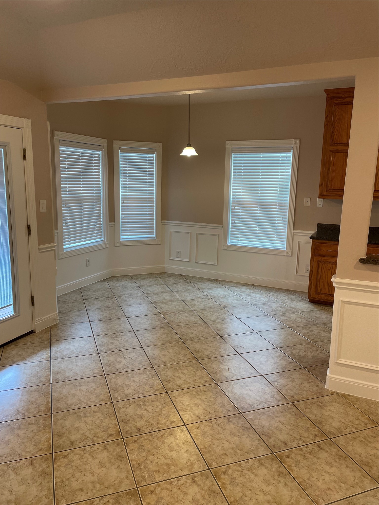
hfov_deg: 53.1
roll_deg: -0.2
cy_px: 252
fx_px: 380
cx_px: 190
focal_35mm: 26
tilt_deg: -7.9
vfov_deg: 67.3
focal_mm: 4.2
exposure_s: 1/60
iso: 80
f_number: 1.6
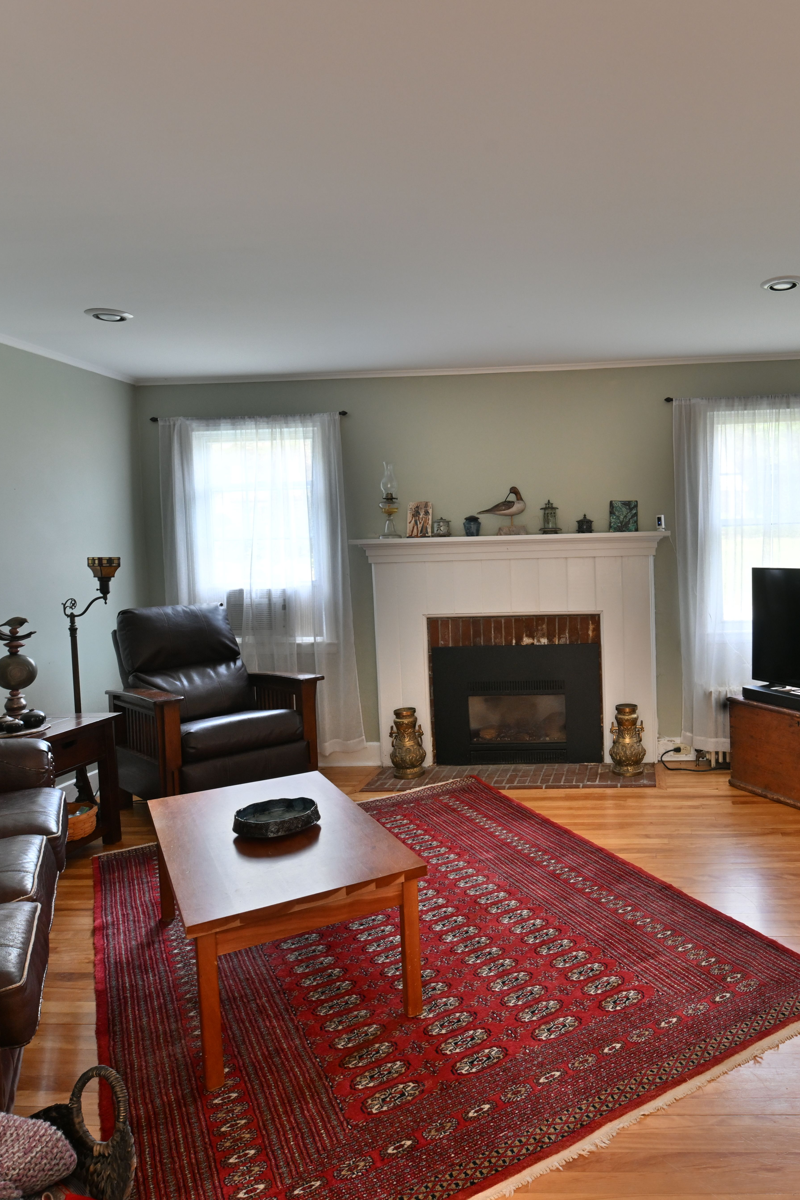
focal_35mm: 23
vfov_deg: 76.1
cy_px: 591
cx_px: 589
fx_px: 767
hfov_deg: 52.9
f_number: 8
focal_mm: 15
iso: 1600
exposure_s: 1/25
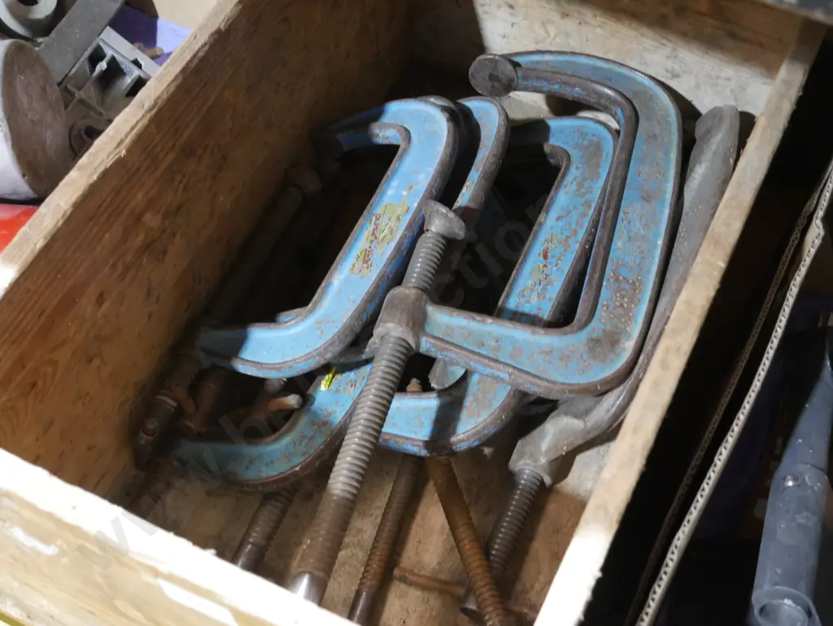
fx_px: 1156
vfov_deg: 30.3
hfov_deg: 39.6
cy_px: 313
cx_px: 416
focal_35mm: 48
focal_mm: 24
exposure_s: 1/25
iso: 3200
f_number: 5.2
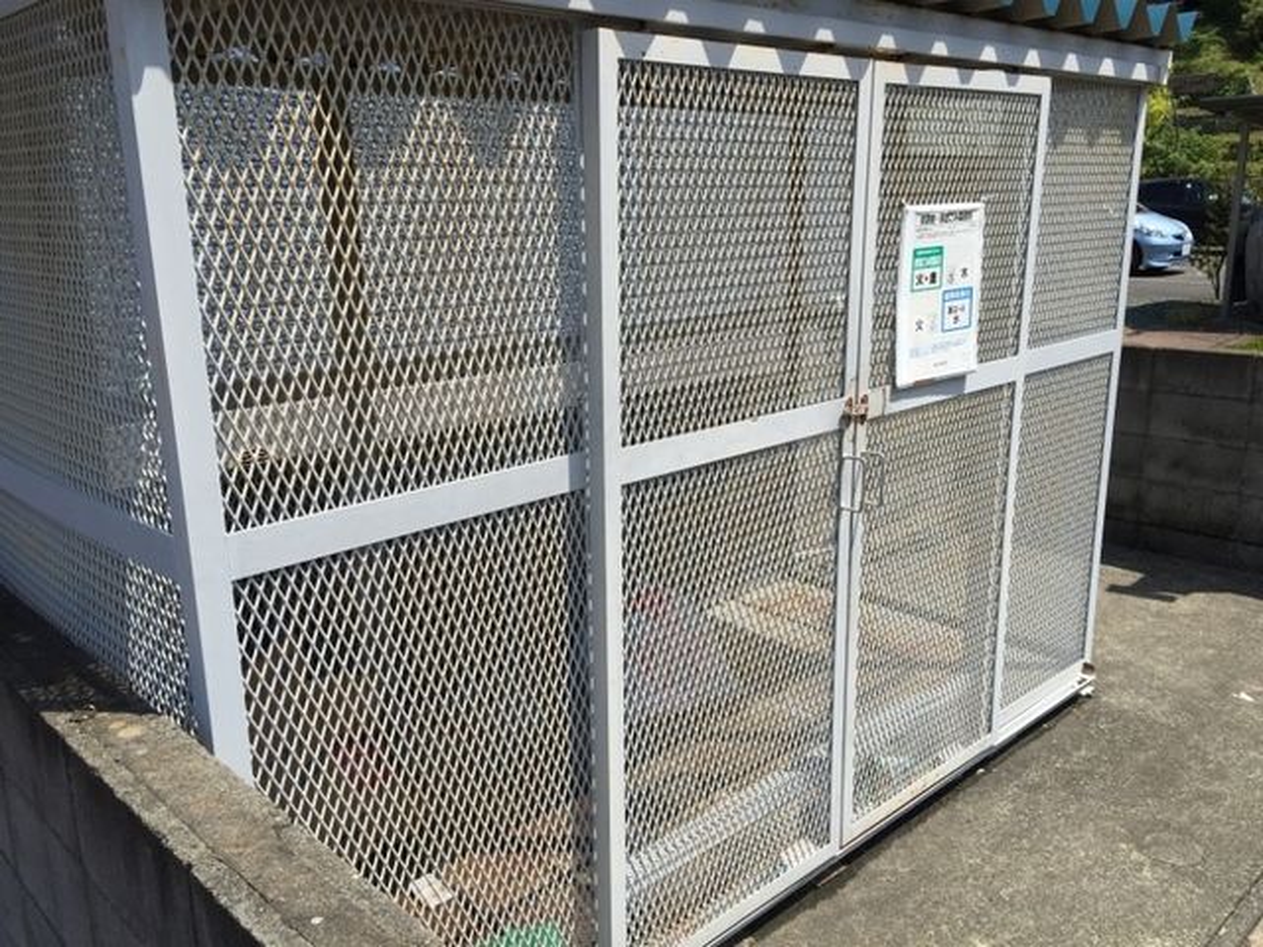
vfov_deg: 48.2
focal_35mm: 29
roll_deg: -0.1
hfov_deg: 61.7
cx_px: 632
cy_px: 474
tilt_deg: -14.1
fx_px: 1058
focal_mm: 4.15
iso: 32
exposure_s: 1/2326
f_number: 2.2
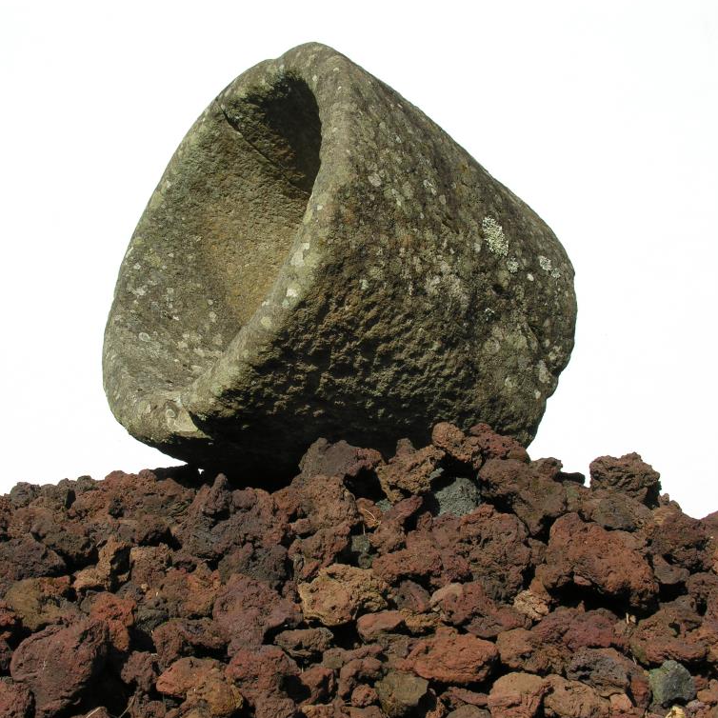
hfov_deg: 28.6
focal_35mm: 60
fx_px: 1408
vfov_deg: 28.6
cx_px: 304
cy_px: 356
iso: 50
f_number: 7
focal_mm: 12.7
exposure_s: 1/242
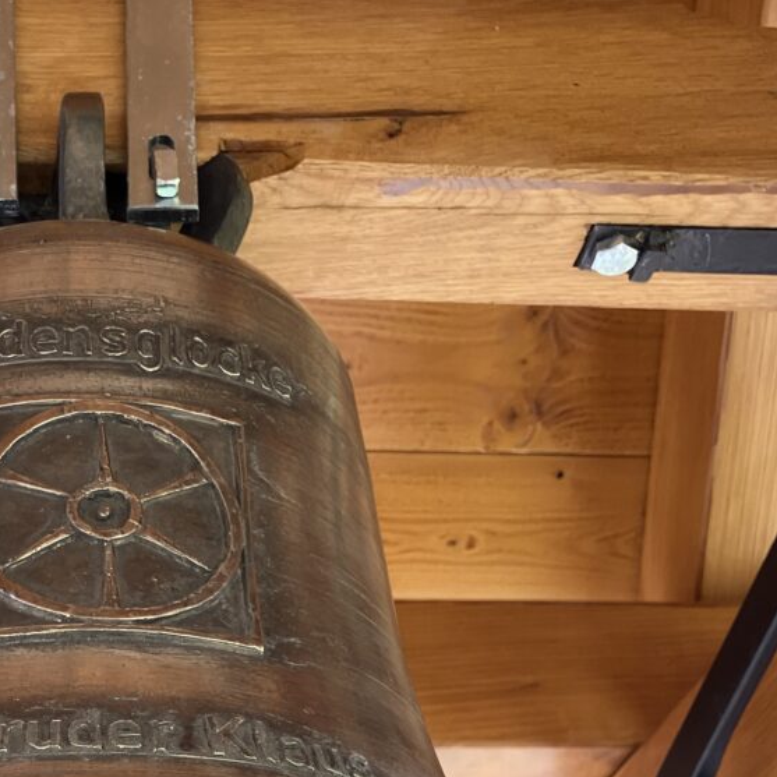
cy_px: 824
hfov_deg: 26.2
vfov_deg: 25.2
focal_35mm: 64
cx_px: 103
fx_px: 1625
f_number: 1.8
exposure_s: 1/165
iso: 32
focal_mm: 3.99
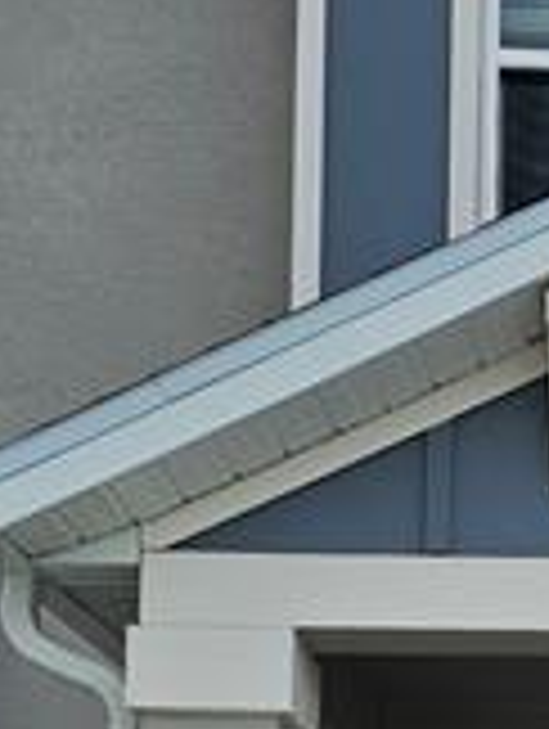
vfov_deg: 16.6
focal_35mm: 109
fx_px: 2299
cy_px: 1062
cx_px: 896
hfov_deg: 12.7
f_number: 1.7
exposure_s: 1/426
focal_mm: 6.3
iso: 10
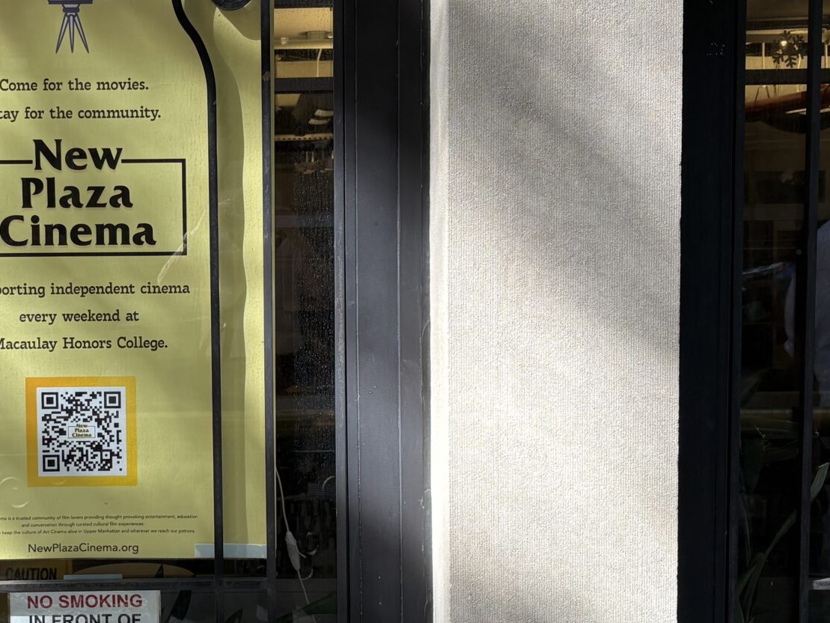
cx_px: 209
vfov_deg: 24.4
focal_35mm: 60
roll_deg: +1.4
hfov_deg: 31.6
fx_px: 1439
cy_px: 320
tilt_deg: -4.5
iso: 64
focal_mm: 5.96
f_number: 1.6
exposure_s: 1/244
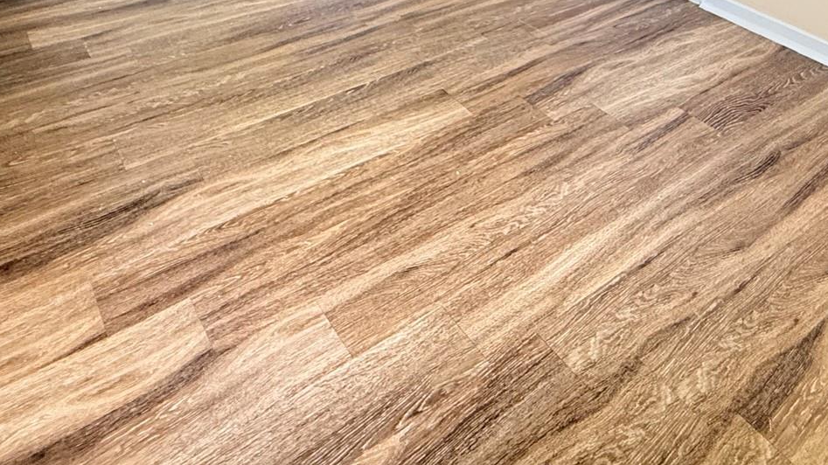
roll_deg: -1.7
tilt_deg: -13.0
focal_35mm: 33
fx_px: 724
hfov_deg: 59.5
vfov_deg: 28.0
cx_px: 420
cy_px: -170
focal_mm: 2.22
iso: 400
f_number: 2.2
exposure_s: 1/60
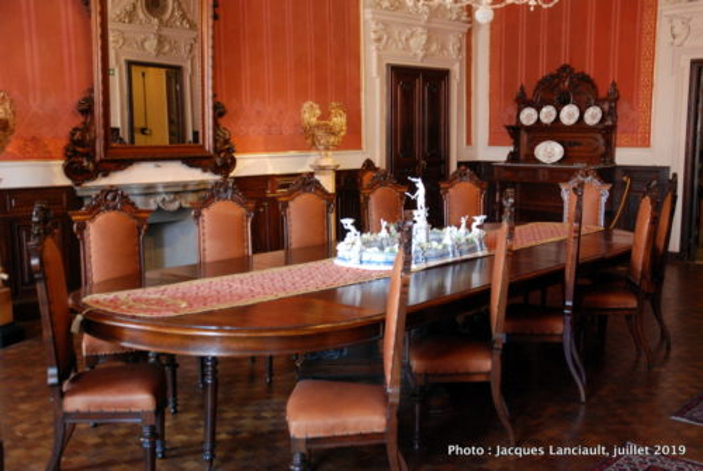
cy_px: 236
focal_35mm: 38
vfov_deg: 35.6
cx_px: 352
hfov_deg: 51.2
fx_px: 733
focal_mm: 25
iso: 800
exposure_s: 1/13
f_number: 3.8
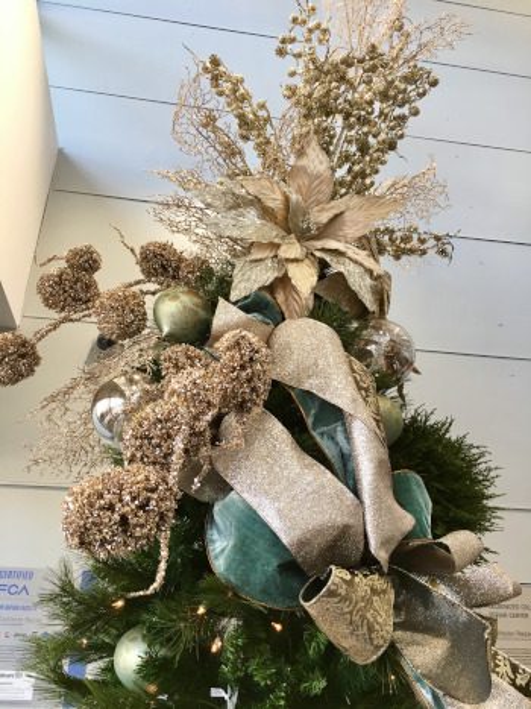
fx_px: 593
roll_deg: -1.1
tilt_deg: +30.1
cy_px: 354
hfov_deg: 48.2
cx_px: 266
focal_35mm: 29
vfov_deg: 61.7
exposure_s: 1/30
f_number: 2.2
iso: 25
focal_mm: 4.15
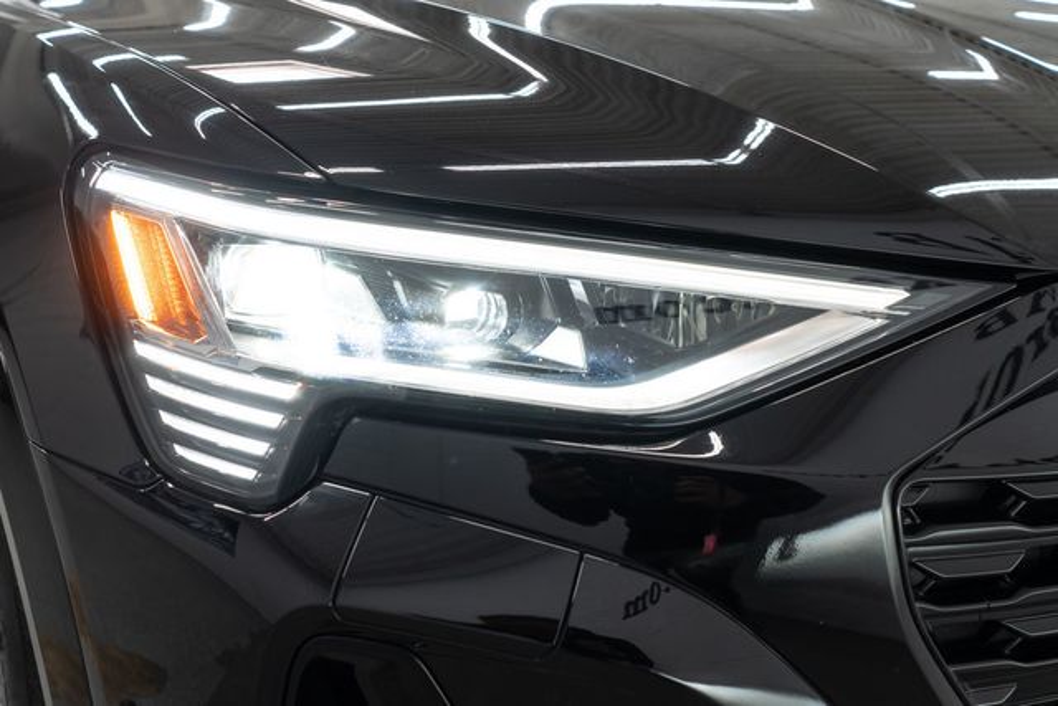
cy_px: 353
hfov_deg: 46.4
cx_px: 529
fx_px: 1235
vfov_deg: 31.9
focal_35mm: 42
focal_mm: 28
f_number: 3.2
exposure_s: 1/40
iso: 160
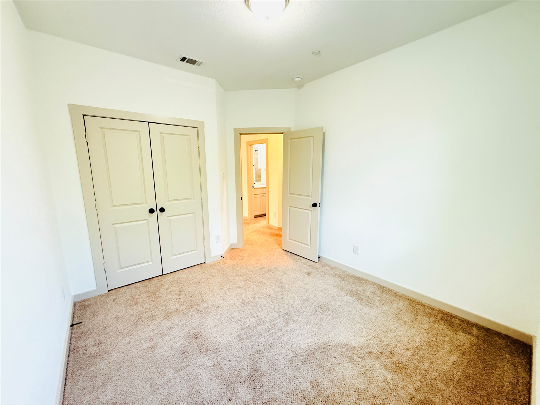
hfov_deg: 102.1
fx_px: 218
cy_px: 202
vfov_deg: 85.7
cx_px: 270
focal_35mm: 14
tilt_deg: -10.2
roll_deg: -0.1
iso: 500
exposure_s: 1/60
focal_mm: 2.22
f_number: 2.2
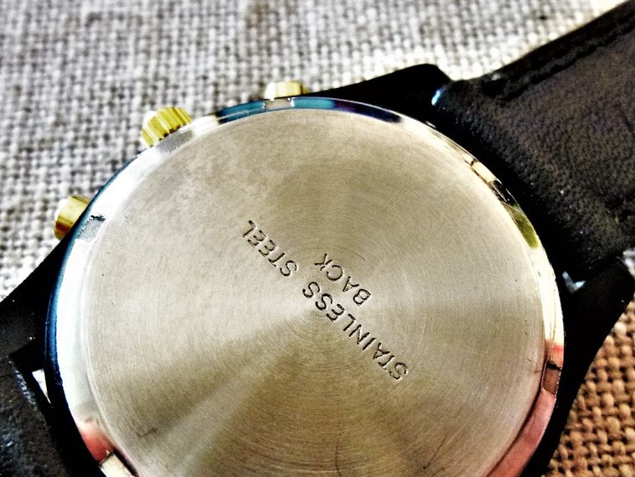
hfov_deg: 55.3
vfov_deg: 42.5
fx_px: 606
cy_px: 307
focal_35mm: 33
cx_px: 345
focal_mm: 4.5
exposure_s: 1/25
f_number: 3.3
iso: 400
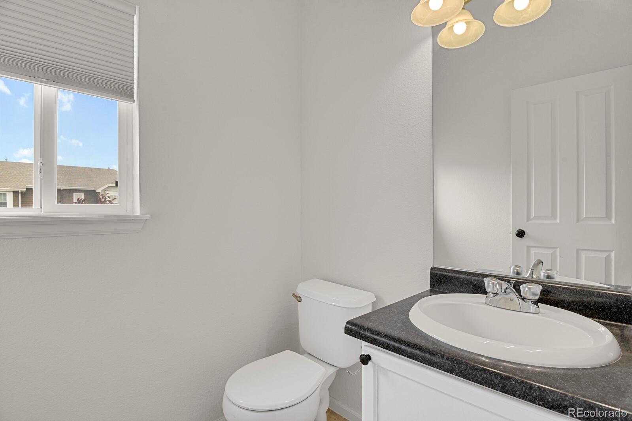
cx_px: 316
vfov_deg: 70.4
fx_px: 298
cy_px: 210
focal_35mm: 17
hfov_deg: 93.3
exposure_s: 1/1.67
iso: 250
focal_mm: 17
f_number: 8
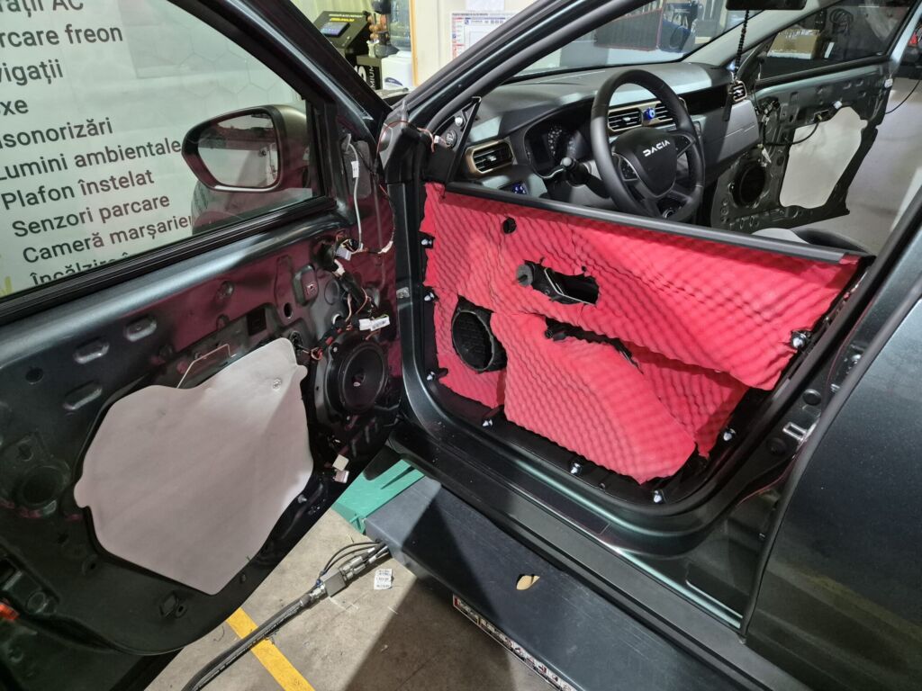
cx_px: 461
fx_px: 613
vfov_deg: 58.9
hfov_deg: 73.9
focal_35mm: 23
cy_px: 346
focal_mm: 5.4
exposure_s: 1/100
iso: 1000
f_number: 1.8
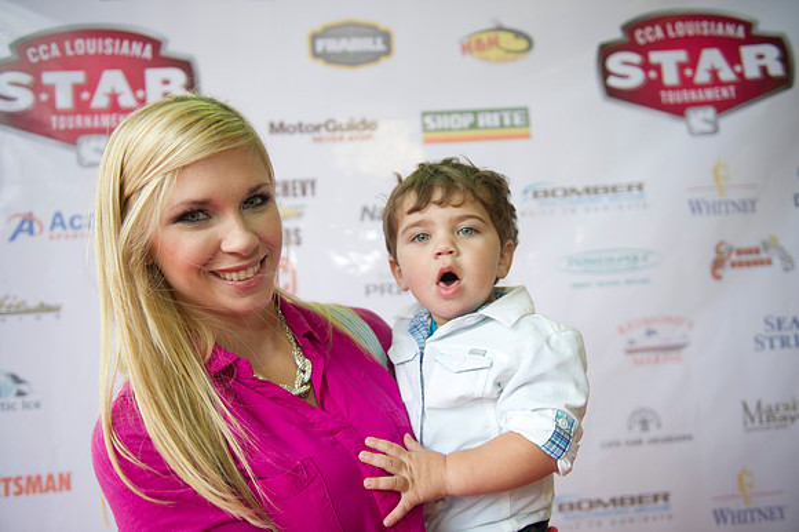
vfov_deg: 44.9
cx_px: 400
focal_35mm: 29
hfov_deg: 63.7
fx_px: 643
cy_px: 266
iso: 640
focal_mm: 29
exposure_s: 1/125
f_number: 2.8
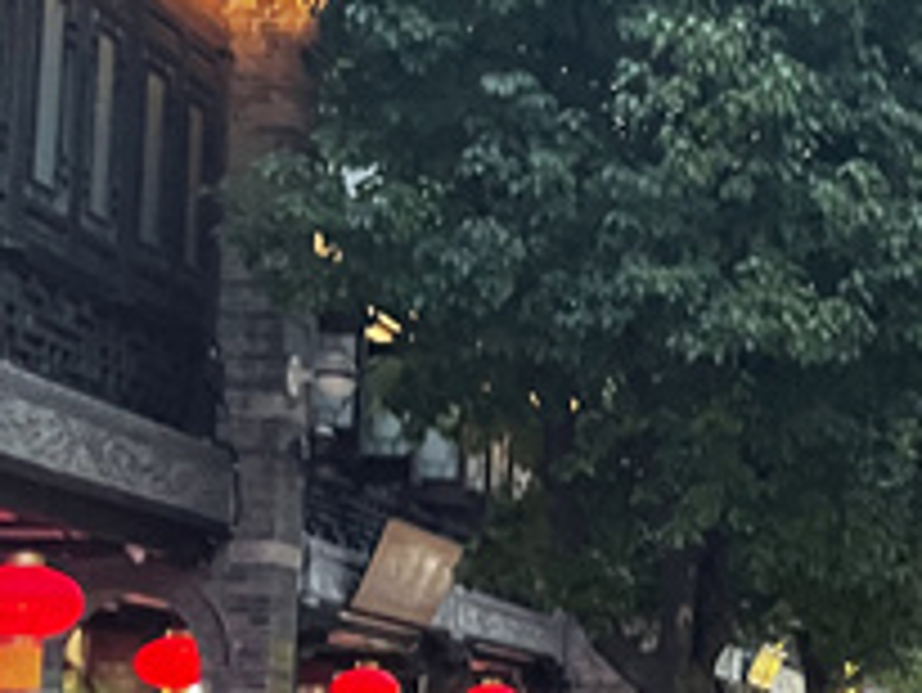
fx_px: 2025
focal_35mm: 76
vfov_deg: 19.2
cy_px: 572
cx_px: 1120
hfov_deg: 23.4
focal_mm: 4.2
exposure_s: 1/40
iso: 500
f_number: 1.6
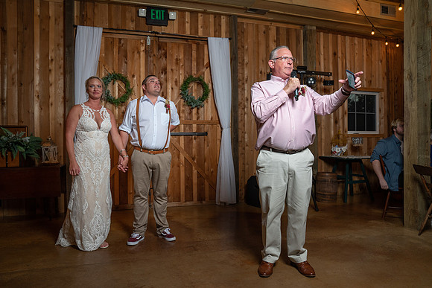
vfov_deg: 49.2
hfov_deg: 68.9
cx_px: 222
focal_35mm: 26
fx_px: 315
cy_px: 148
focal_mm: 25
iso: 1000
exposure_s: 1/200
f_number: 4
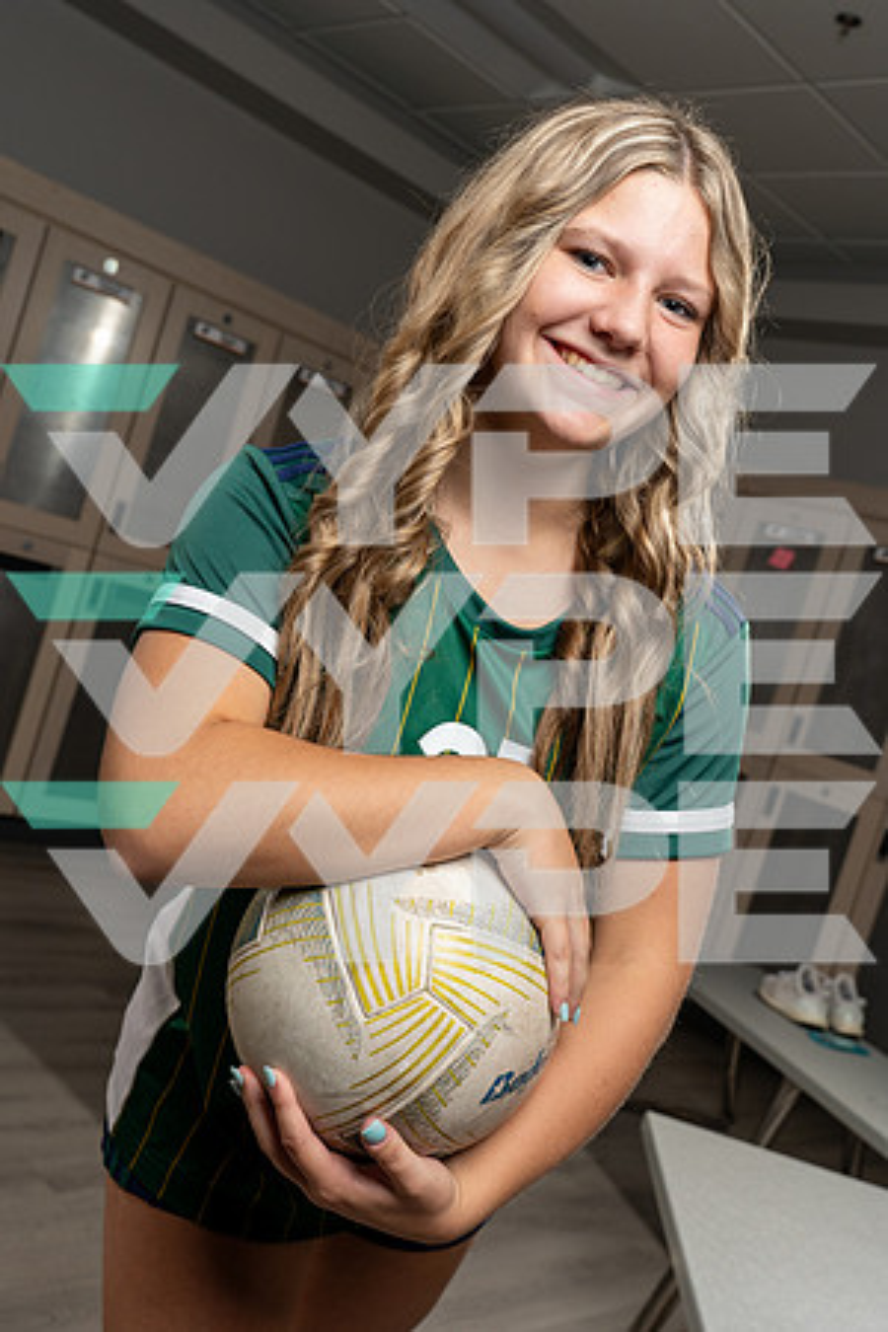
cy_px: 666
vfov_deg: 54.4
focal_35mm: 35
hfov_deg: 37.9
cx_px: 444
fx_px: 1295
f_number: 7.1
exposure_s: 1/250
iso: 1000
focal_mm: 35
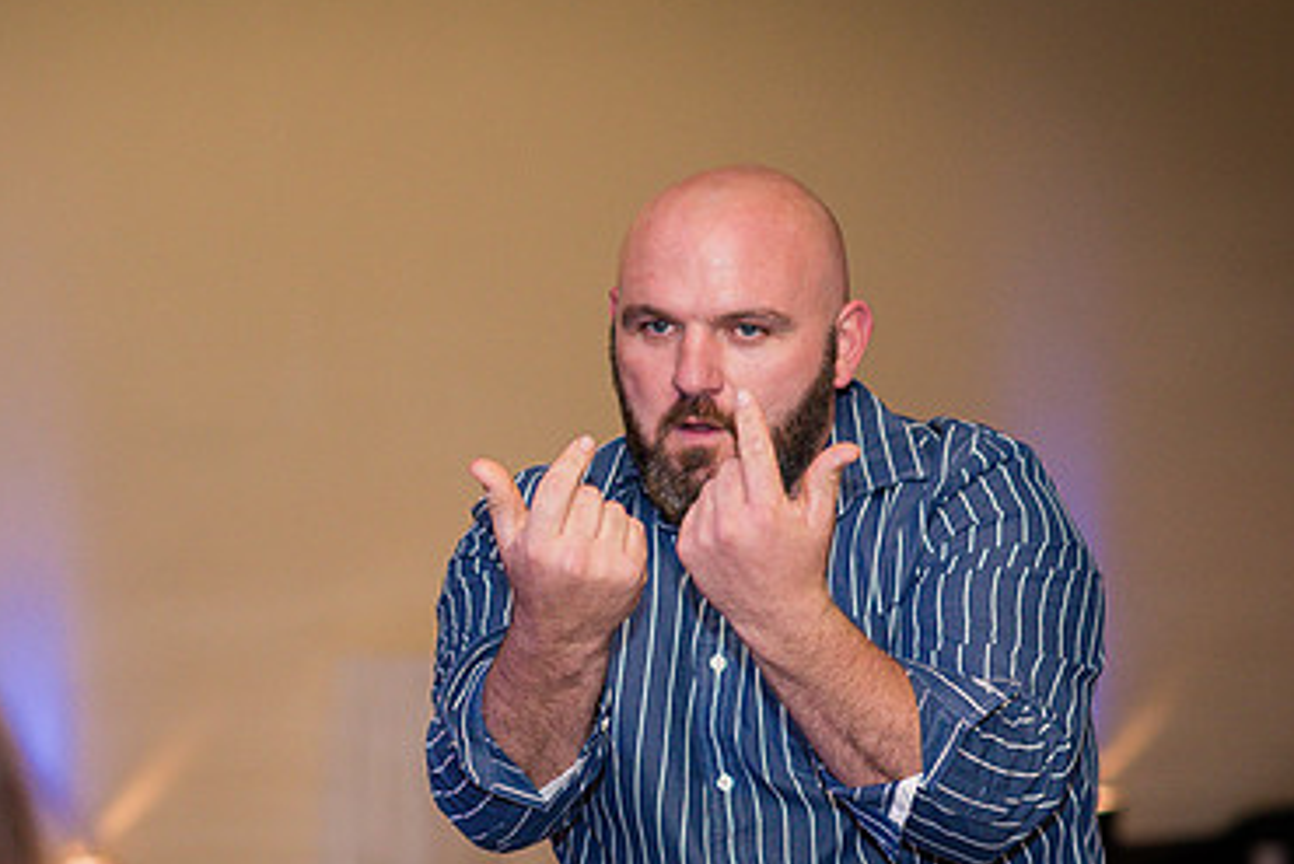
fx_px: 6005
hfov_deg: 12.3
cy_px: 501
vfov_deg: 8.2
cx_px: 667
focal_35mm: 167
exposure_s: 1/125
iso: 640
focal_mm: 85
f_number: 2.8
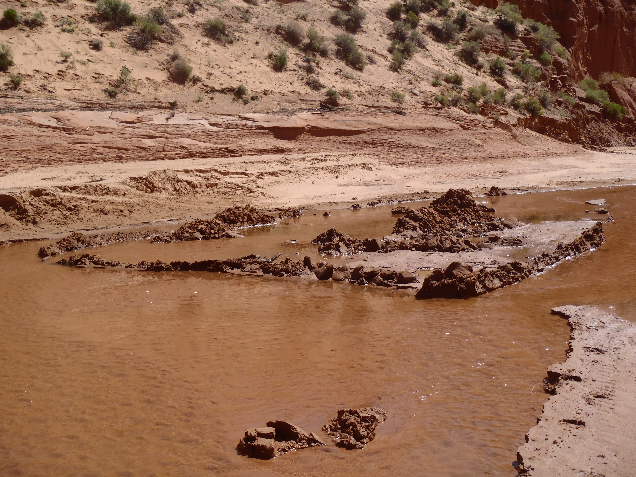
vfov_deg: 36.0
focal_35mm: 40
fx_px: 735
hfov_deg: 46.8
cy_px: 238
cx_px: 318
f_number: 13
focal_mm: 7.28
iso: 80
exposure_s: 1/80
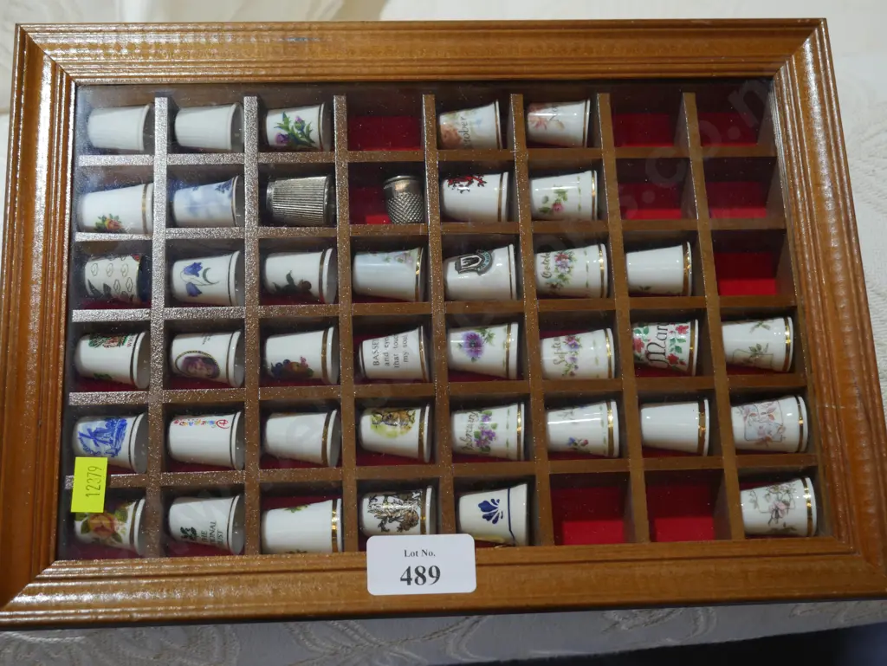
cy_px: 333
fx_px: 1436
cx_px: 444
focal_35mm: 56
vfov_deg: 26.1
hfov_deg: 34.3
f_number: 5.3
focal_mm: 28
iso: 320
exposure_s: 1/60
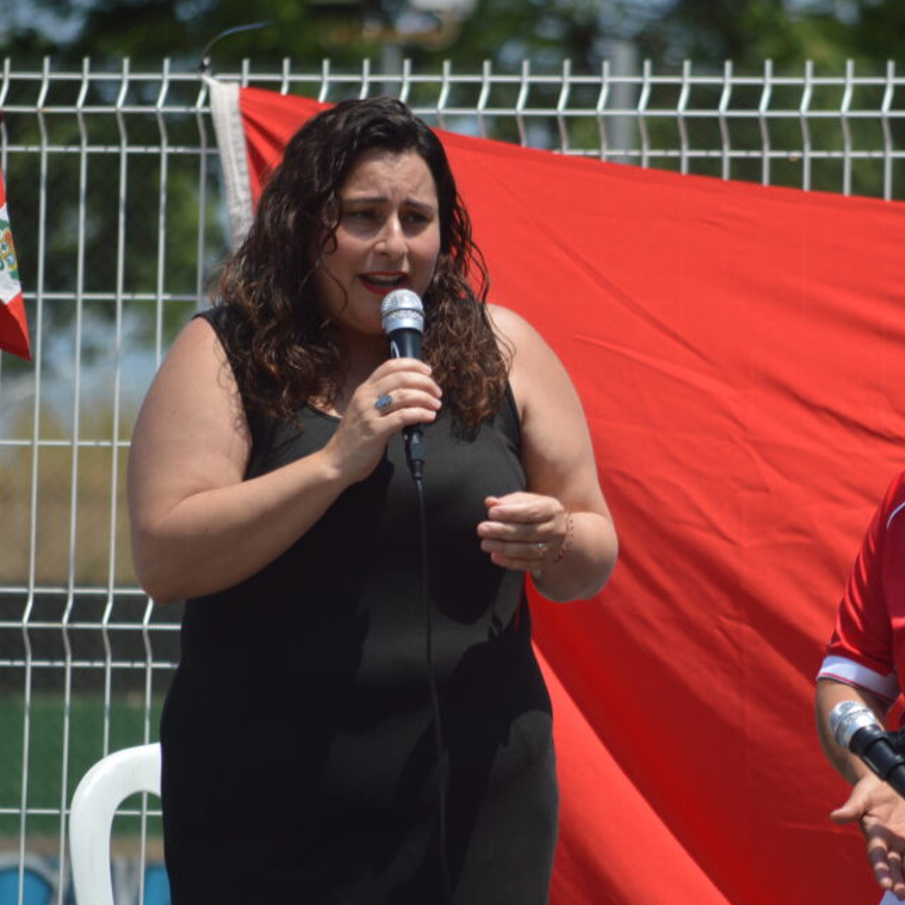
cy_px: 448
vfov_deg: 4.3
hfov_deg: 4.3
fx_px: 11950
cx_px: 707
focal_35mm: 404
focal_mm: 200
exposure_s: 1/500
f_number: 5.6
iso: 100
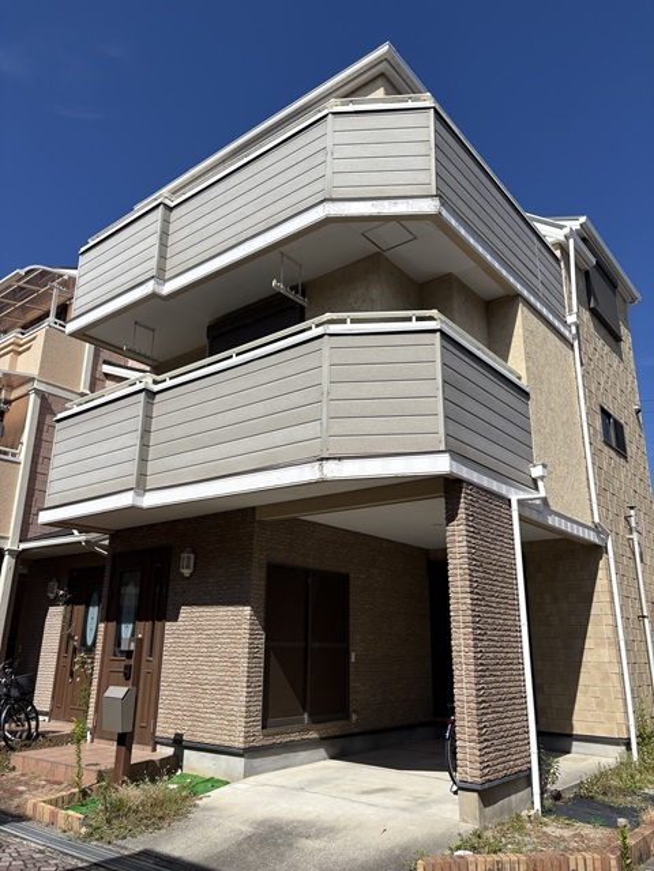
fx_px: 655
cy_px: 436
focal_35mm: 26
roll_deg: -0.9
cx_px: 327
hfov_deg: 53.1
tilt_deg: +17.8
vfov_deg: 67.3
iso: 50
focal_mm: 5.96
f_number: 1.6
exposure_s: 1/5814
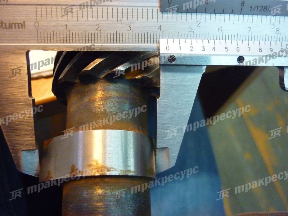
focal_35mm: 33
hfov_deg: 55.4
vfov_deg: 42.9
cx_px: 144
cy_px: 108
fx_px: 275
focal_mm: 5.5
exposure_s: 1/50
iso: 800
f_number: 2.8
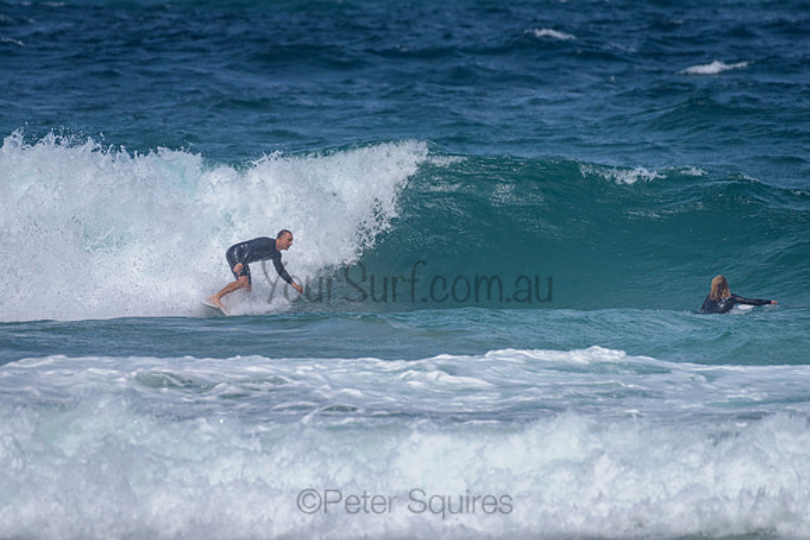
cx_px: 331
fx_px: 13803
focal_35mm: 613
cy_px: 231
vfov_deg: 2.2
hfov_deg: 3.4
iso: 100
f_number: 5.6
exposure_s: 1/2000
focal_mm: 500
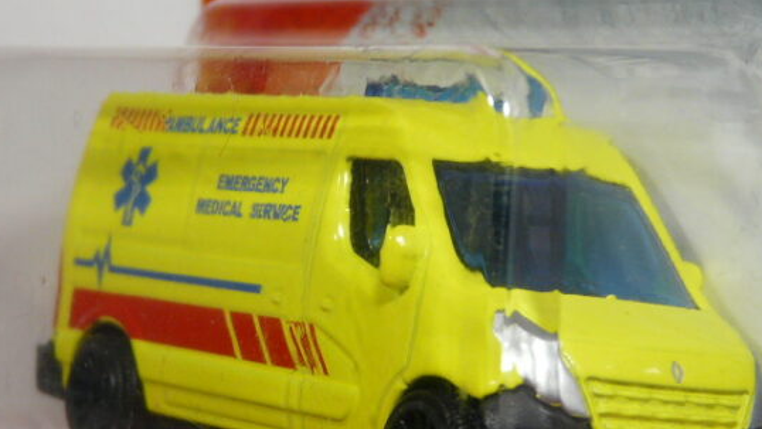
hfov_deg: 16.5
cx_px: 408
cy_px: 294
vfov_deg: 9.3
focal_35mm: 130
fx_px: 2627
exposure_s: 1/50
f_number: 3.2
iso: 100
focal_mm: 11.1
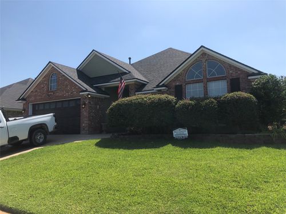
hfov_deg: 63.4
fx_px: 231
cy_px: 107
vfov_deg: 49.7
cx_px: 143
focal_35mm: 28
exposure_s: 1/2024
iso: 20
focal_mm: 4
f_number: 1.8
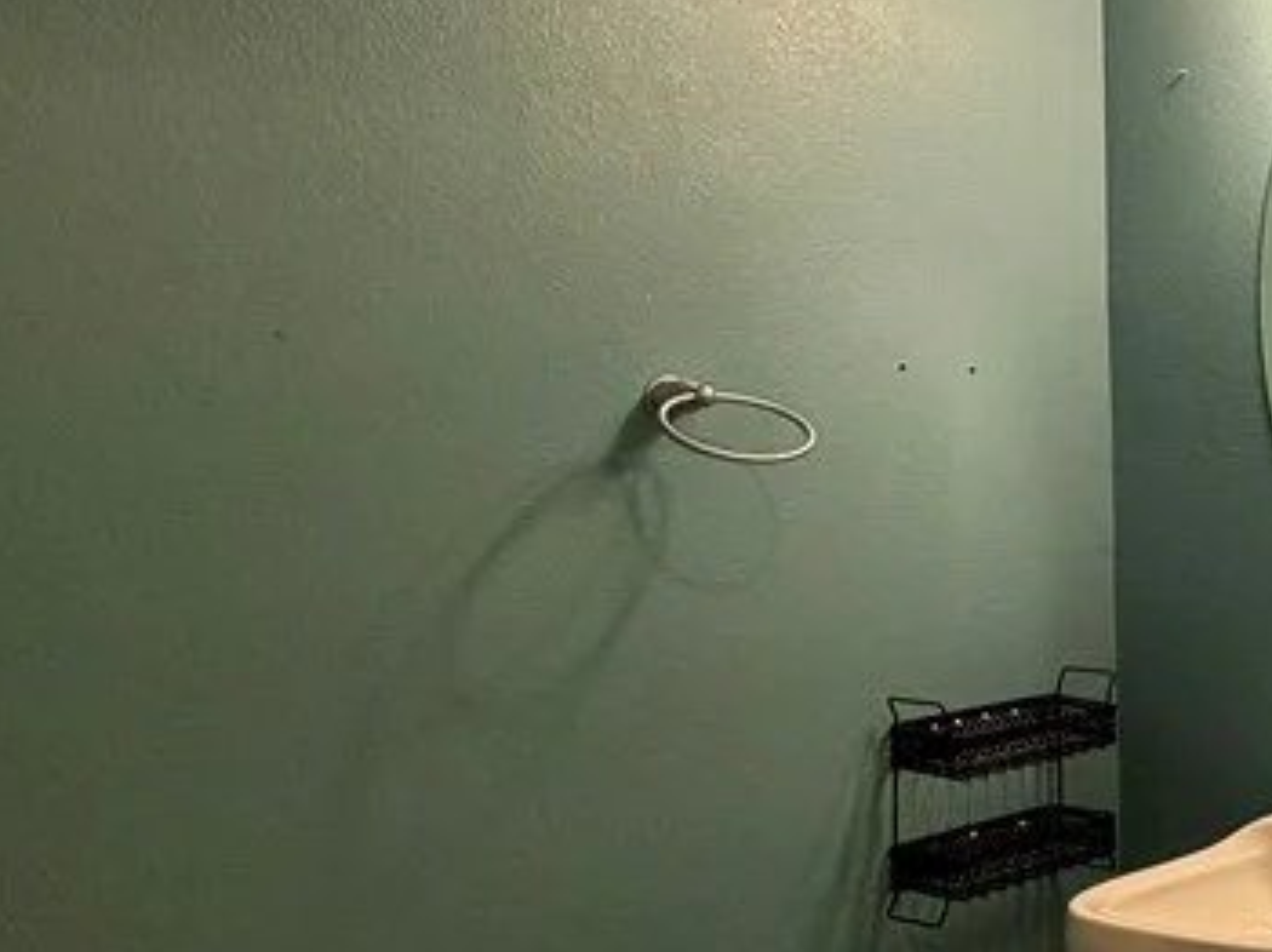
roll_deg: +1.3
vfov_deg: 35.1
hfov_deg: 32.5
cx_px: 1704
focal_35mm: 41
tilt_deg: -0.5
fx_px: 1506
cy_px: 440
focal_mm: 2.22
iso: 320
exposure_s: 1/60
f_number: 2.2
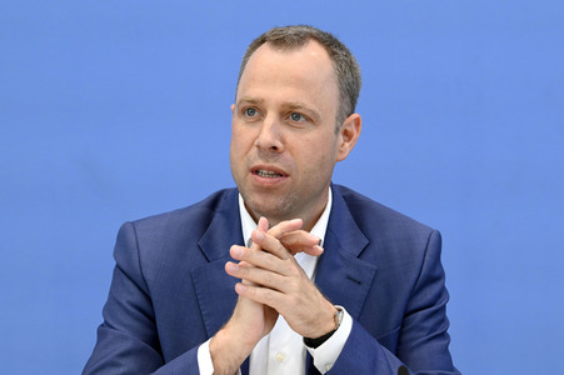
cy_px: 188
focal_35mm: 110
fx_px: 1722
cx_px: 282
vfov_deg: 12.4
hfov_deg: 18.6
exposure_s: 1/800
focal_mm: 110
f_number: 5.6
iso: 5000
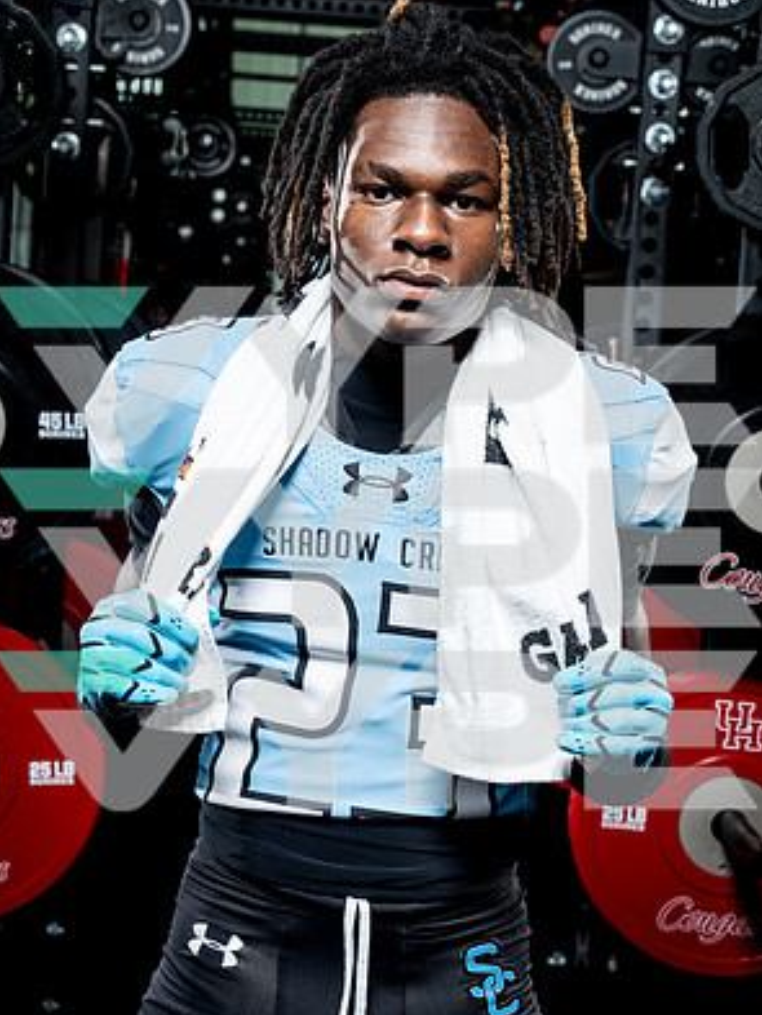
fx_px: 2259
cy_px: 550
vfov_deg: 25.3
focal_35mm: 77
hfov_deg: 19.1
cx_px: 380
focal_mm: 70
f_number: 9
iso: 640
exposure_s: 1/250
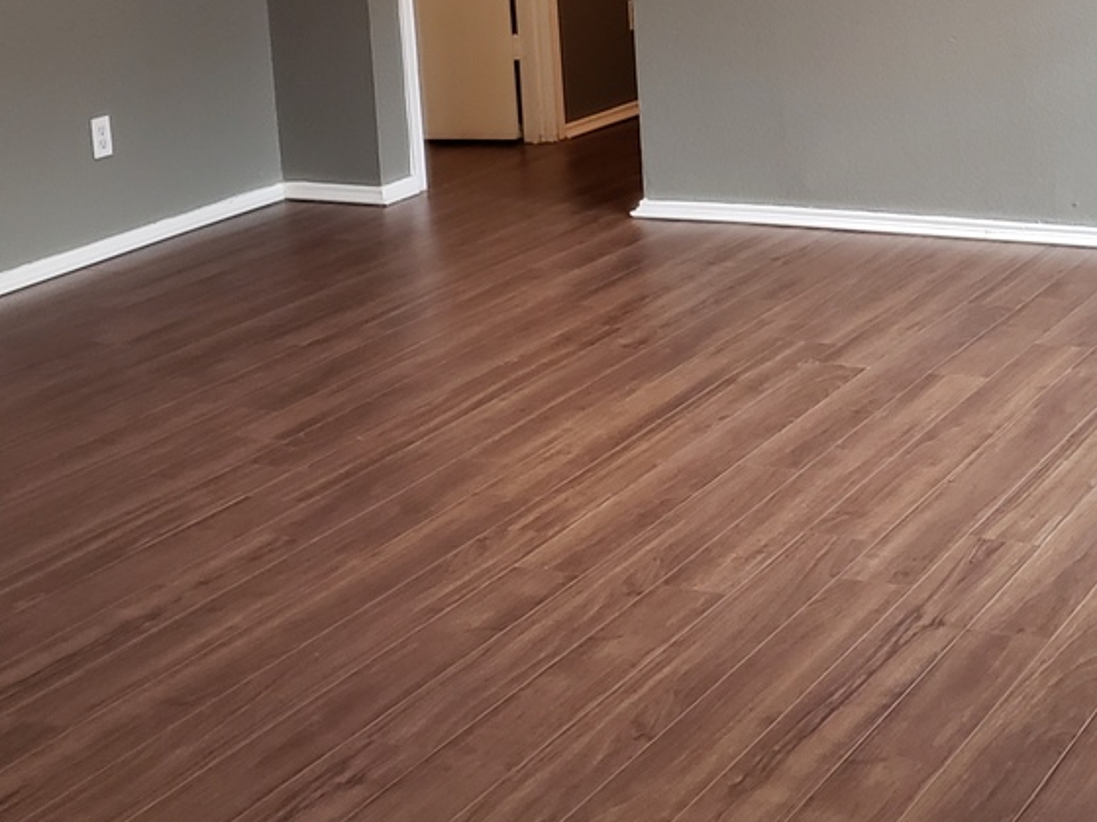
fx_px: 2123
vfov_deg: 21.2
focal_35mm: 67
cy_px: 14
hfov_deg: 28.2
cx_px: 922
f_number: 1.5
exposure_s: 1/60
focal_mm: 4.3
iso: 320
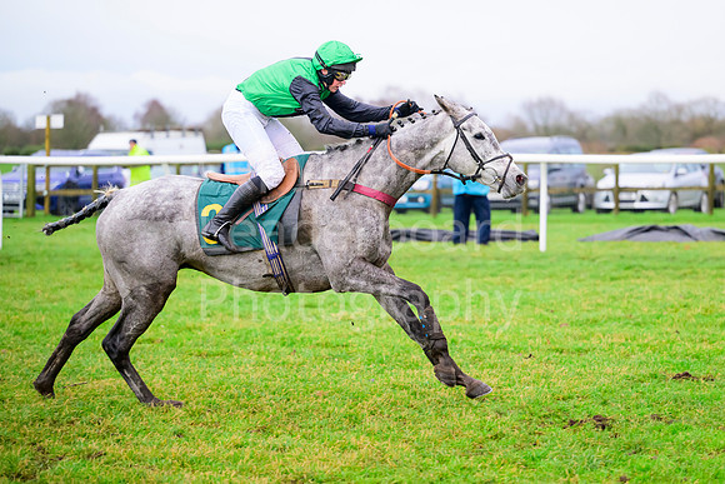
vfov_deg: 10.9
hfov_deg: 16.3
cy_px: 260
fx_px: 2529
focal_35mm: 126
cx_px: 411
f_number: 2.8
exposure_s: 1/1250
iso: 3200
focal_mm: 110
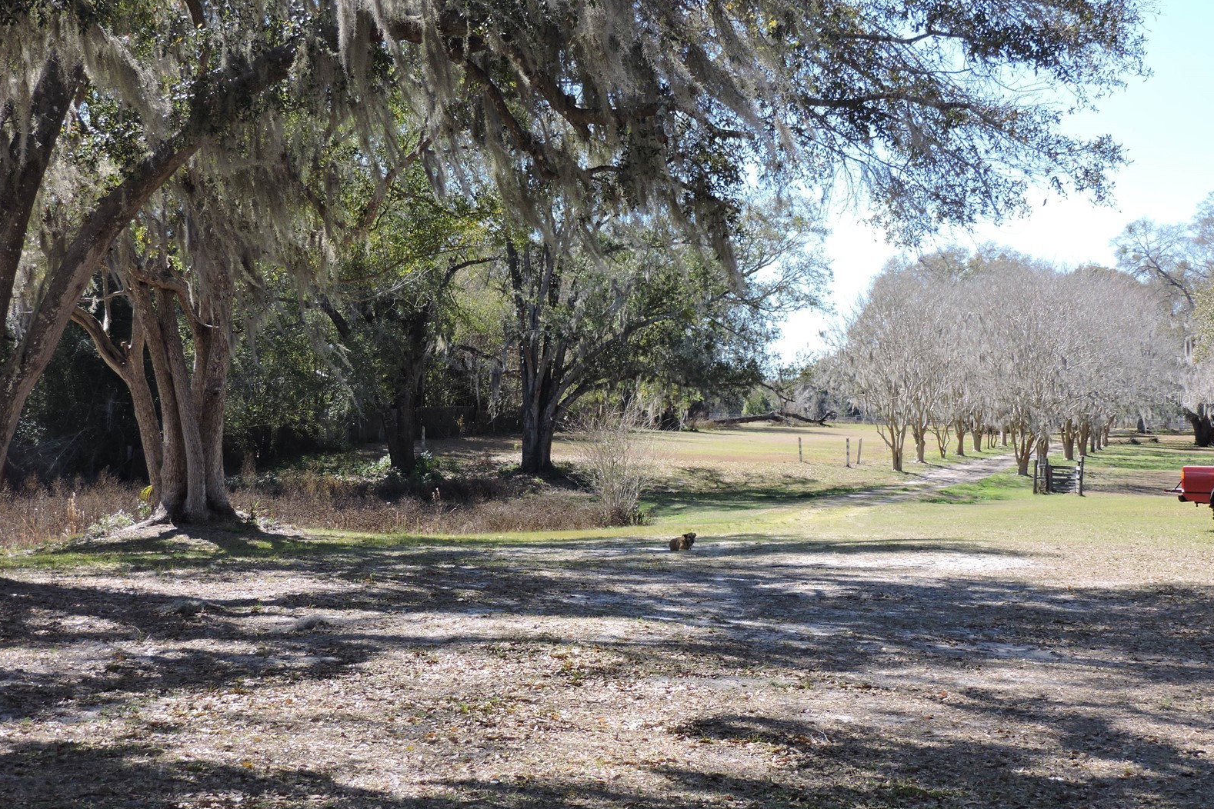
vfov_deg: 23.4
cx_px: 612
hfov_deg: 34.5
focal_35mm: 58
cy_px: 398
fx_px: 1956
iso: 100
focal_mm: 9.8
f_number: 3.7
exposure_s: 1/320
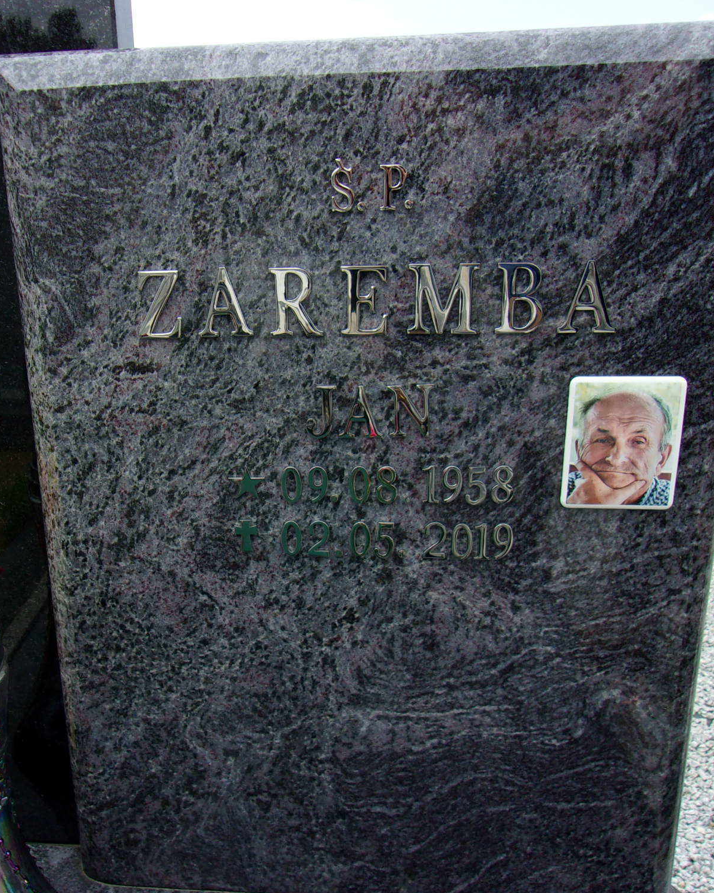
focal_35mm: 36
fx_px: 951
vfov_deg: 50.3
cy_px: 447
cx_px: 251
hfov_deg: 40.7
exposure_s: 1/350
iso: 80
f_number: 3
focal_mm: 4.9
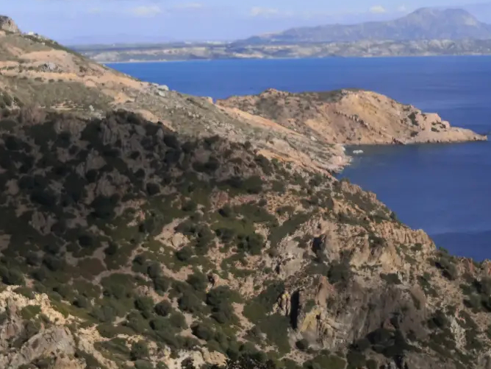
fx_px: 1121
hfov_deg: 24.6
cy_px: 105
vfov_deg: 18.6
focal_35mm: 79
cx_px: 176
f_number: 1.6
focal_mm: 3.95
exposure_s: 1/3663
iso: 50
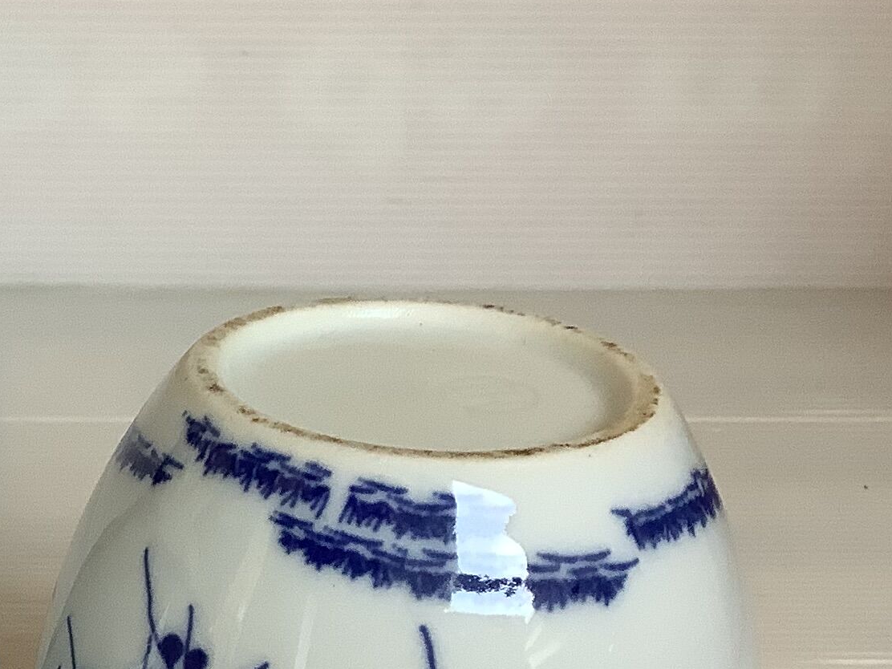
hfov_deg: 20.6
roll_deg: -0.4
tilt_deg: -27.0
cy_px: 626
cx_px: -56
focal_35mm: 91
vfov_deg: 16.0
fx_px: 2345
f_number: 2.4
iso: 80
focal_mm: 3.3
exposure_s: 1/100
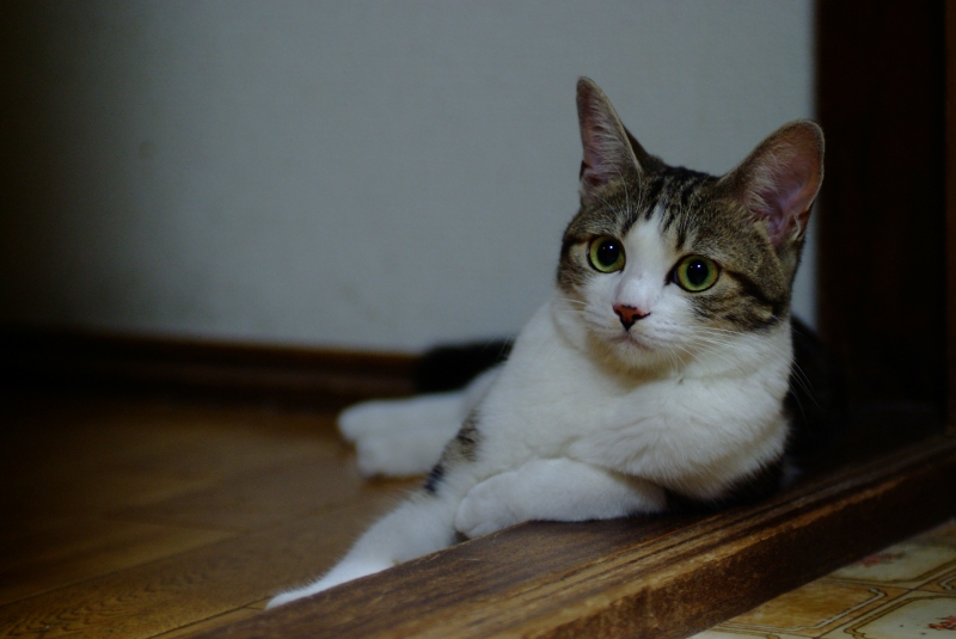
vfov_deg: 13.1
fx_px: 2791
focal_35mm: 105
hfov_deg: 19.4
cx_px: 478
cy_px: 320
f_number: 2.8
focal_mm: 70
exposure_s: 1/30
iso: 800
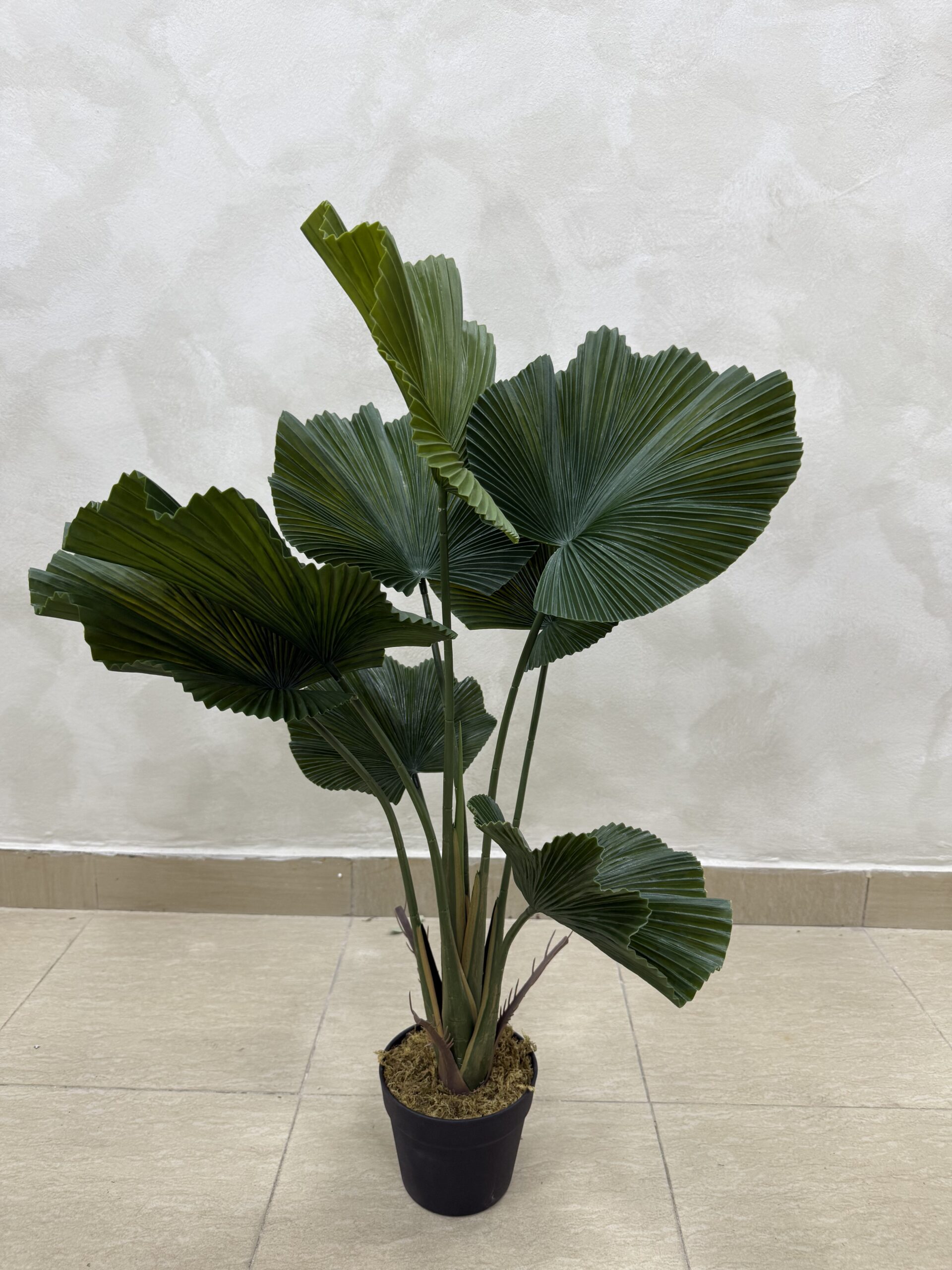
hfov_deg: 56.8
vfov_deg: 71.6
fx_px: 880
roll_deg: -1.7
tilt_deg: -12.8
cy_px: 635
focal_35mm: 24
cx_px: 476
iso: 100
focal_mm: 6.76
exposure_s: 1/100
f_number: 1.78
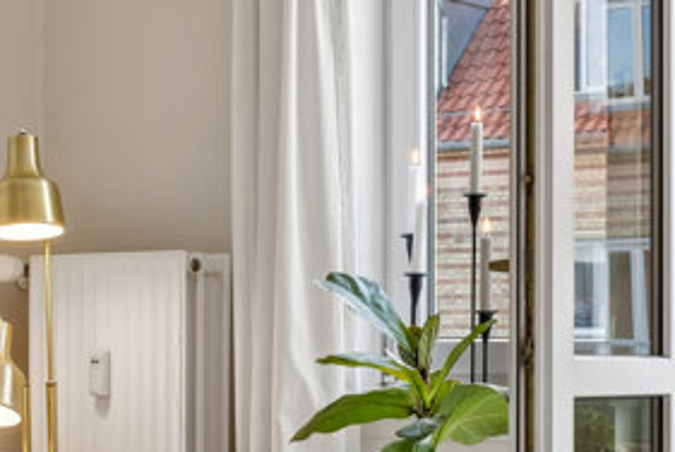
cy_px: 355
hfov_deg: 18.7
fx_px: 2027
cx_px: 137
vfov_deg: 12.7
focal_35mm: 108
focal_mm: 38
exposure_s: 1/25
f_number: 9
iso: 160
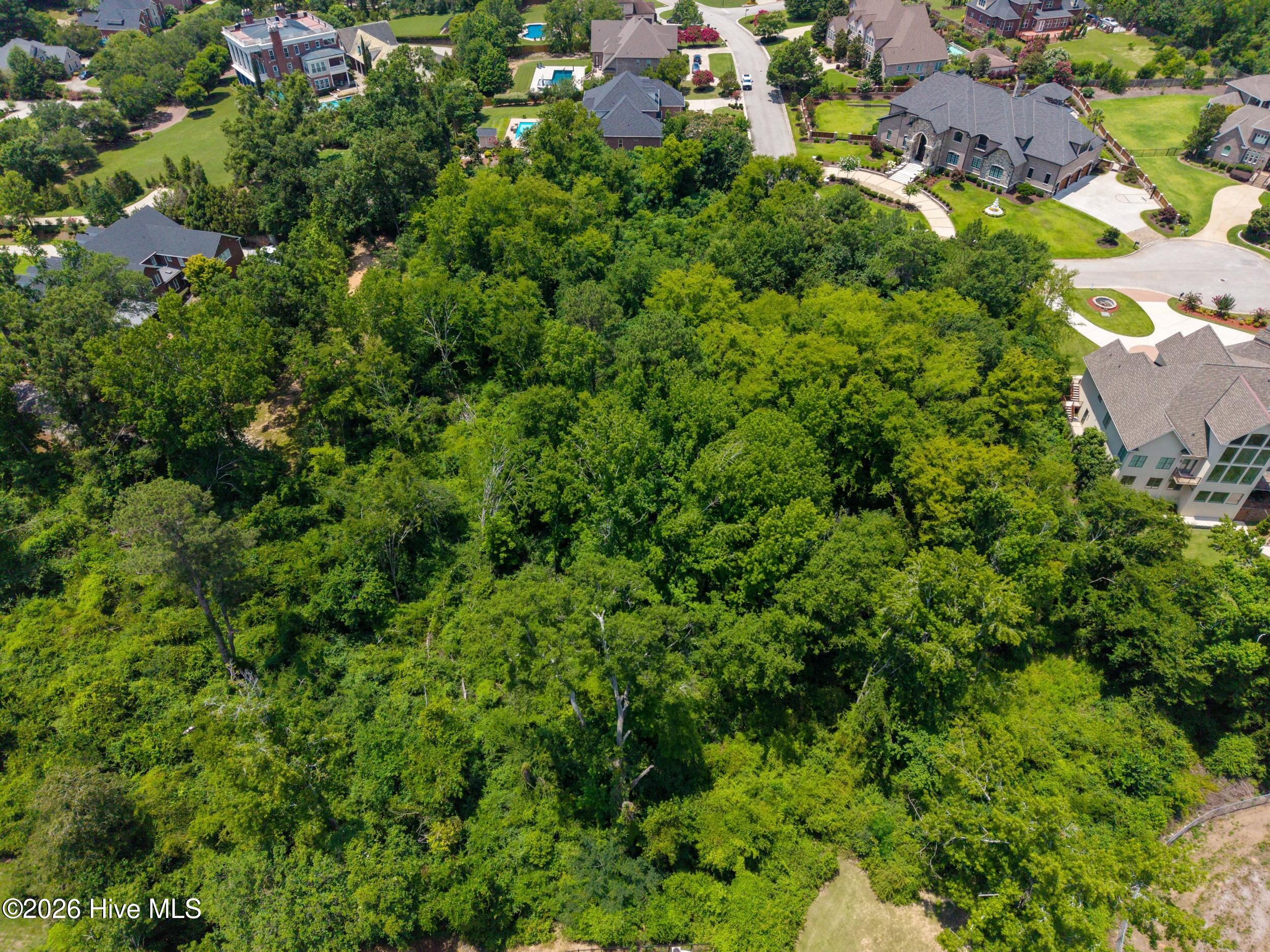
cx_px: 635
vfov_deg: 56.8
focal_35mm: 24
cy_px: 476
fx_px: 881
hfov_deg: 71.6
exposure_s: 1/5000
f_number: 1.8
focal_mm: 8.67
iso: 200
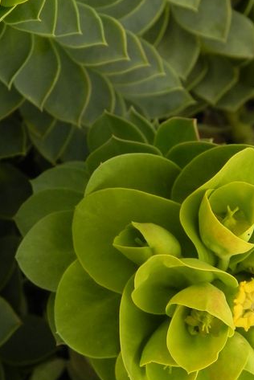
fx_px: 613
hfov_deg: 23.4
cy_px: 133
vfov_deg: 34.2
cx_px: 99
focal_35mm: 58
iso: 200
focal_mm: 5.9
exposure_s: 1/160
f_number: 4
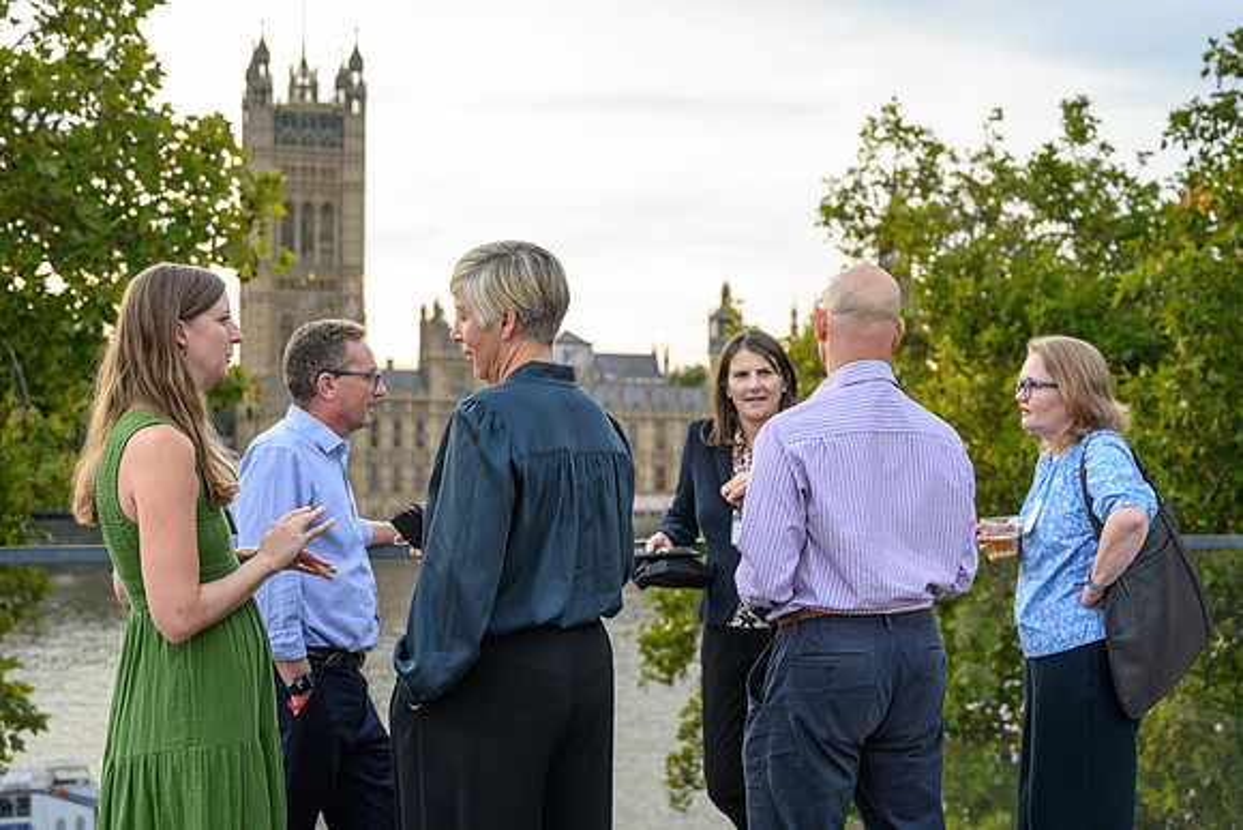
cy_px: 415
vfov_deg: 29.0
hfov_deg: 42.3
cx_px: 622
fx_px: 1605
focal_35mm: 46
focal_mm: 46
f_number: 4
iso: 140
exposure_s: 1/160
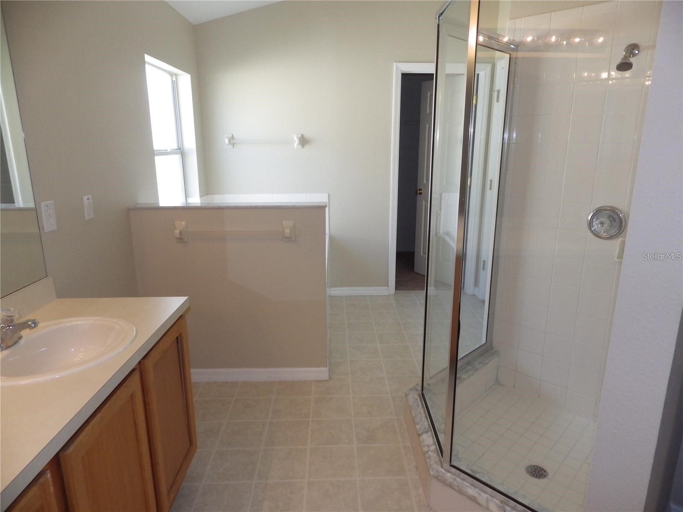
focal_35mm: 22
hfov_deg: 76.4
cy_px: 256
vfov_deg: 61.1
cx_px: 342
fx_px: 434
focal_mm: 4
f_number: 3.1
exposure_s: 1/45
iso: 125
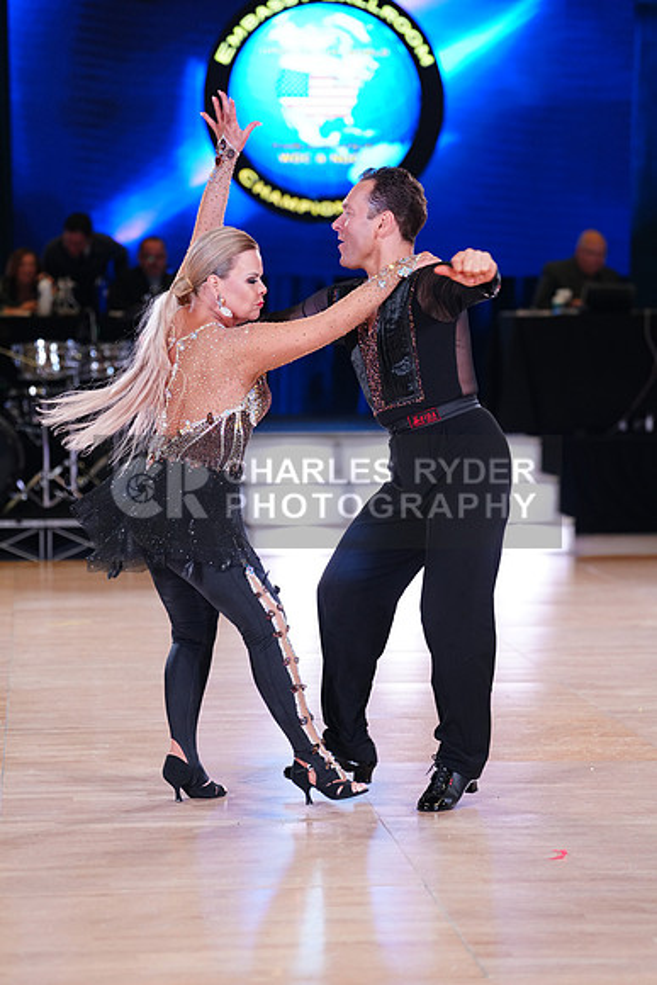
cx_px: 328
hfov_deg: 12.2
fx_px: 3064
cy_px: 492
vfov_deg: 18.3
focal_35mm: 112
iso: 2000
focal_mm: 112
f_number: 2.8
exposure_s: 1/400
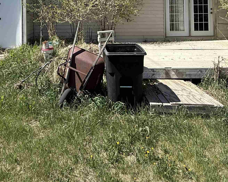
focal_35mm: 32
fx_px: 216
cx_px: 86
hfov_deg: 55.1
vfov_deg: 41.1
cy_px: 8
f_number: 2.2
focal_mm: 2.22
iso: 50
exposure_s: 1/1368
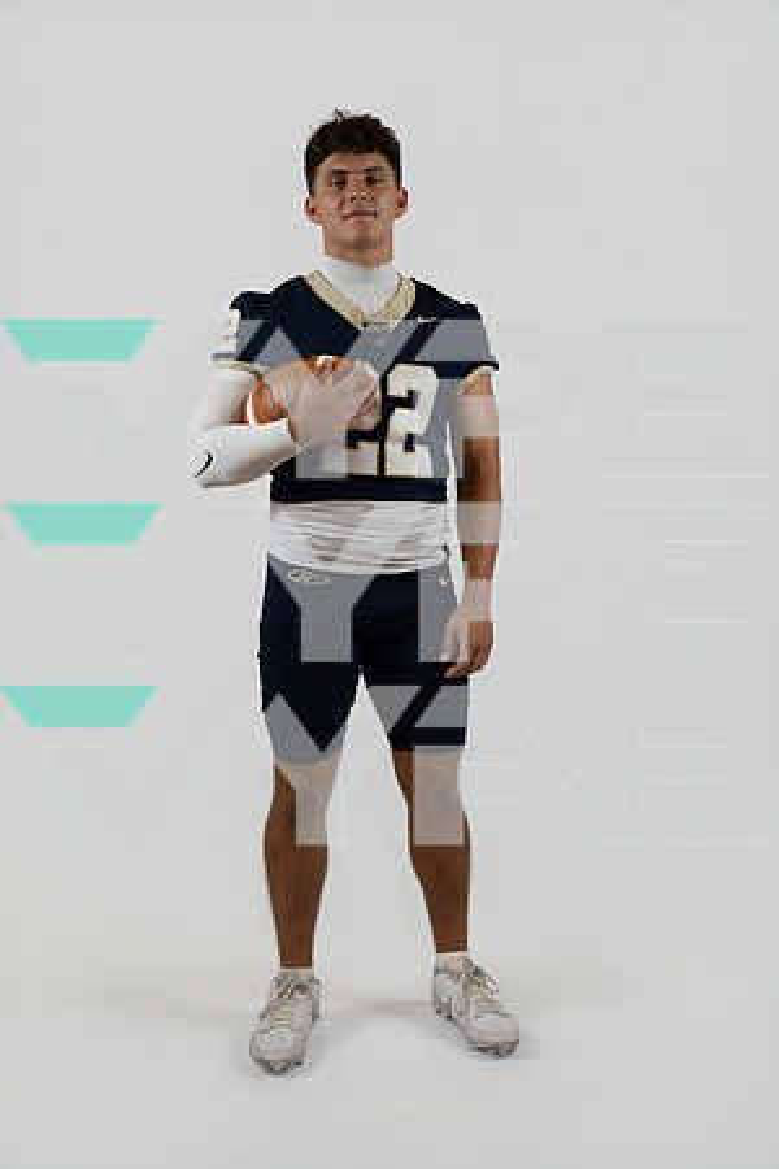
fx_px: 1298
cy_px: 584
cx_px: 390
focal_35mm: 40
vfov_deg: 48.5
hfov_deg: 33.4
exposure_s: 1/125
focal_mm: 40
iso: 250
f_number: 4
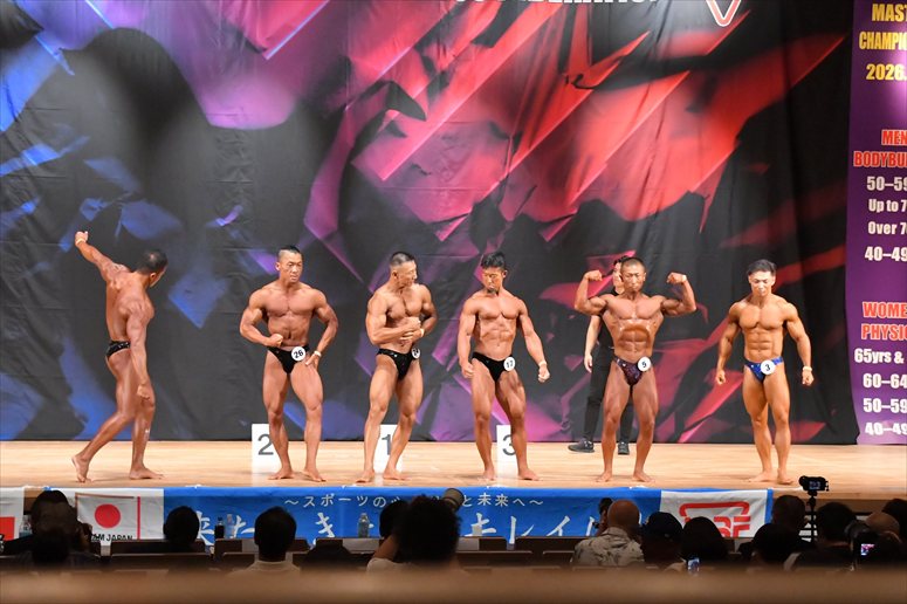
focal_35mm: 108
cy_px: 302
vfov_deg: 12.7
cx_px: 454
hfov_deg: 18.9
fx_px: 2720
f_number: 5.6
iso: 10000
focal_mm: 72
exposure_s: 1/400
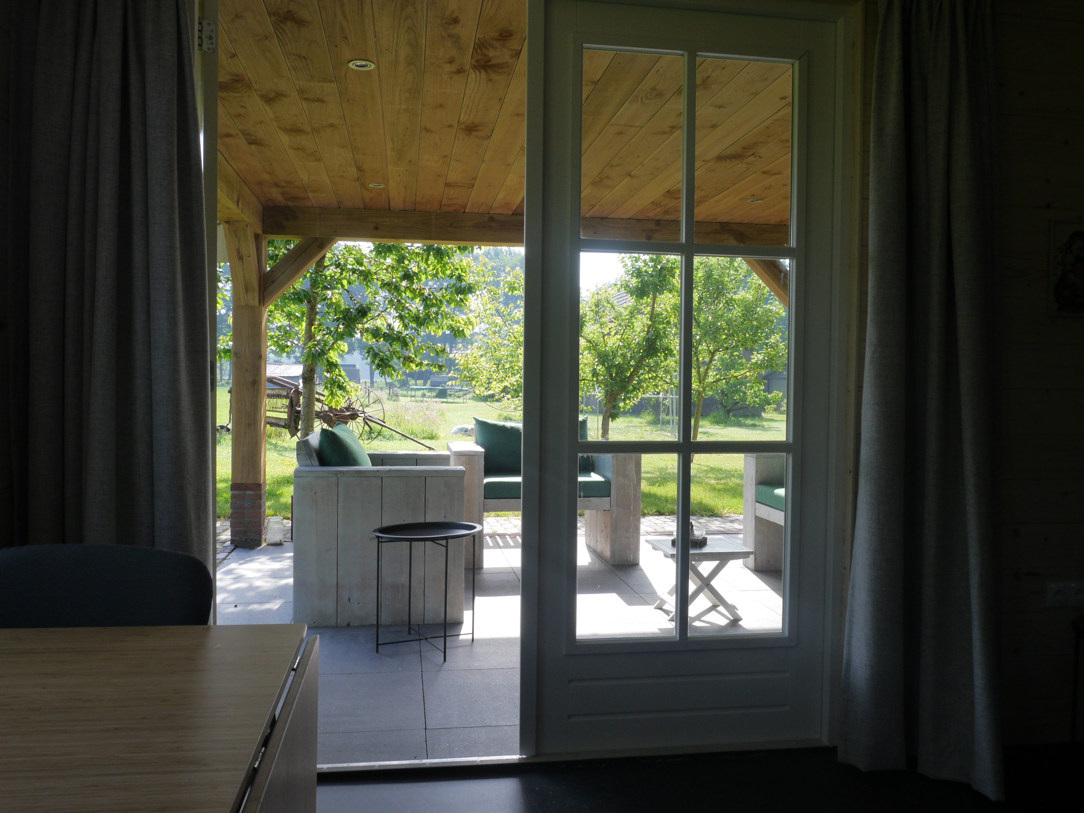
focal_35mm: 28
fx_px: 877
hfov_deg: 63.4
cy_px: 406
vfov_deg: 49.7
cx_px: 542
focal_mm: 14
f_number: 11
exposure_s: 1/60
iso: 200
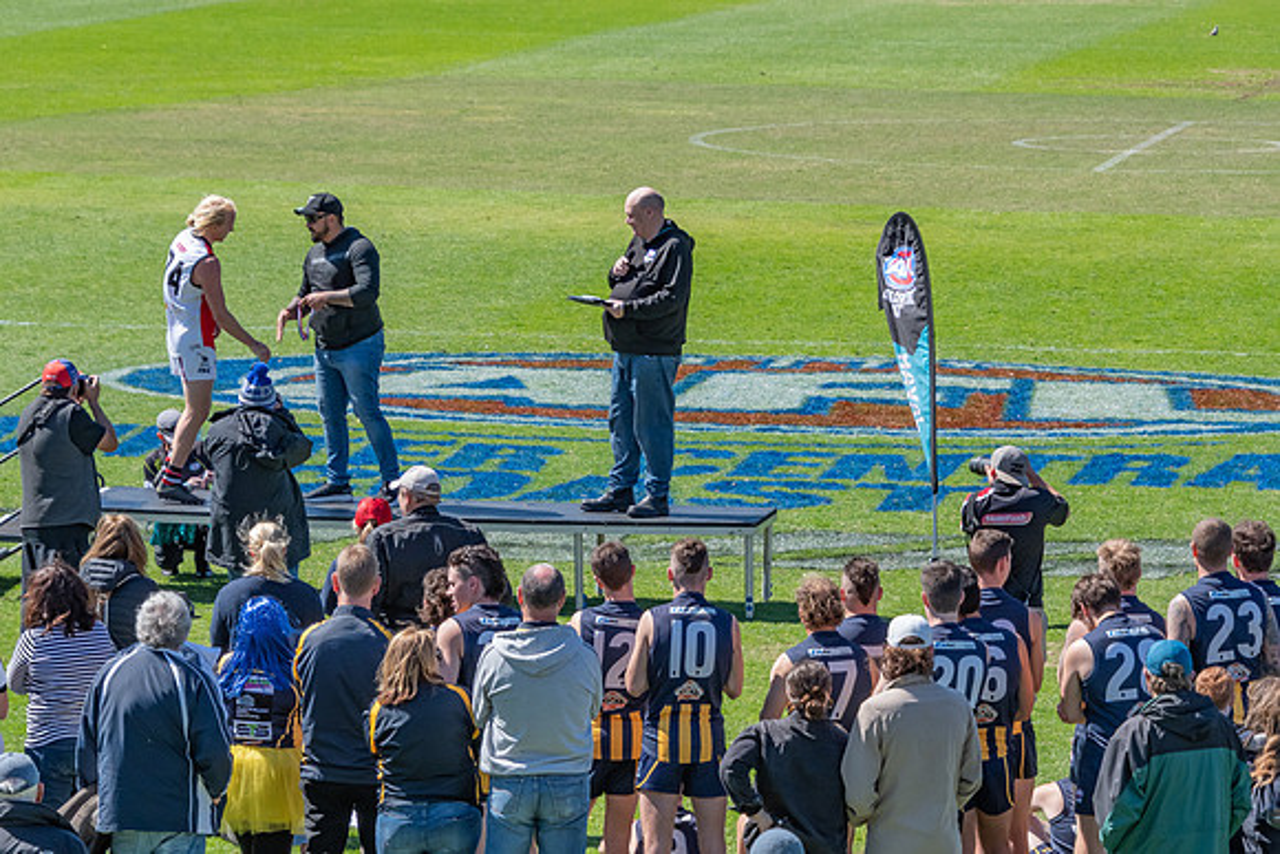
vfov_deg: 6.2
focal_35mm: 222
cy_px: 407
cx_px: 610
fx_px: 7898
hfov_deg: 9.3
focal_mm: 135
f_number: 8
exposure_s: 1/1250
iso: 800
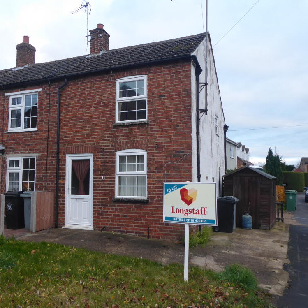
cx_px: 134
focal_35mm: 29
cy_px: 155
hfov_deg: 55.4
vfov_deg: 55.6
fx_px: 292
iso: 125
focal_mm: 4.3
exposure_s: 1/60
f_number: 3.3
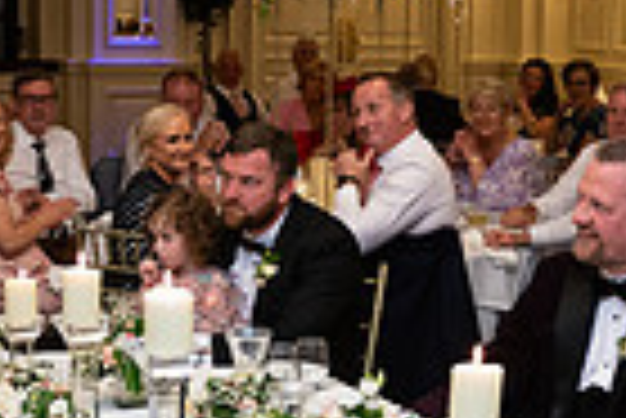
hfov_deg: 20.4
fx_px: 1741
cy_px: 272
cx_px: 329
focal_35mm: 100
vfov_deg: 13.7
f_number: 3.5
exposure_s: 1/160
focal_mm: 24
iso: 800
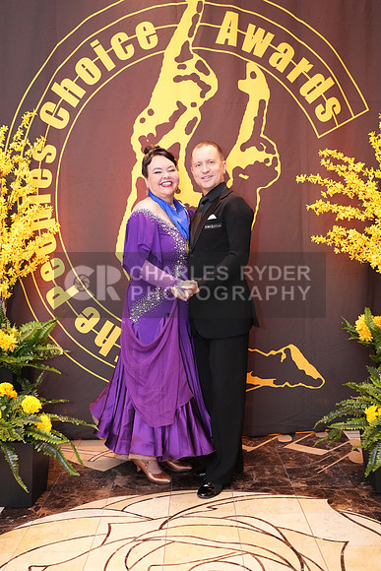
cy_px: 286
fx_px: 539
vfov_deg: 55.8
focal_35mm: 34
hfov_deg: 38.9
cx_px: 190
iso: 6400
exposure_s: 1/200
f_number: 4.5
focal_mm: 34
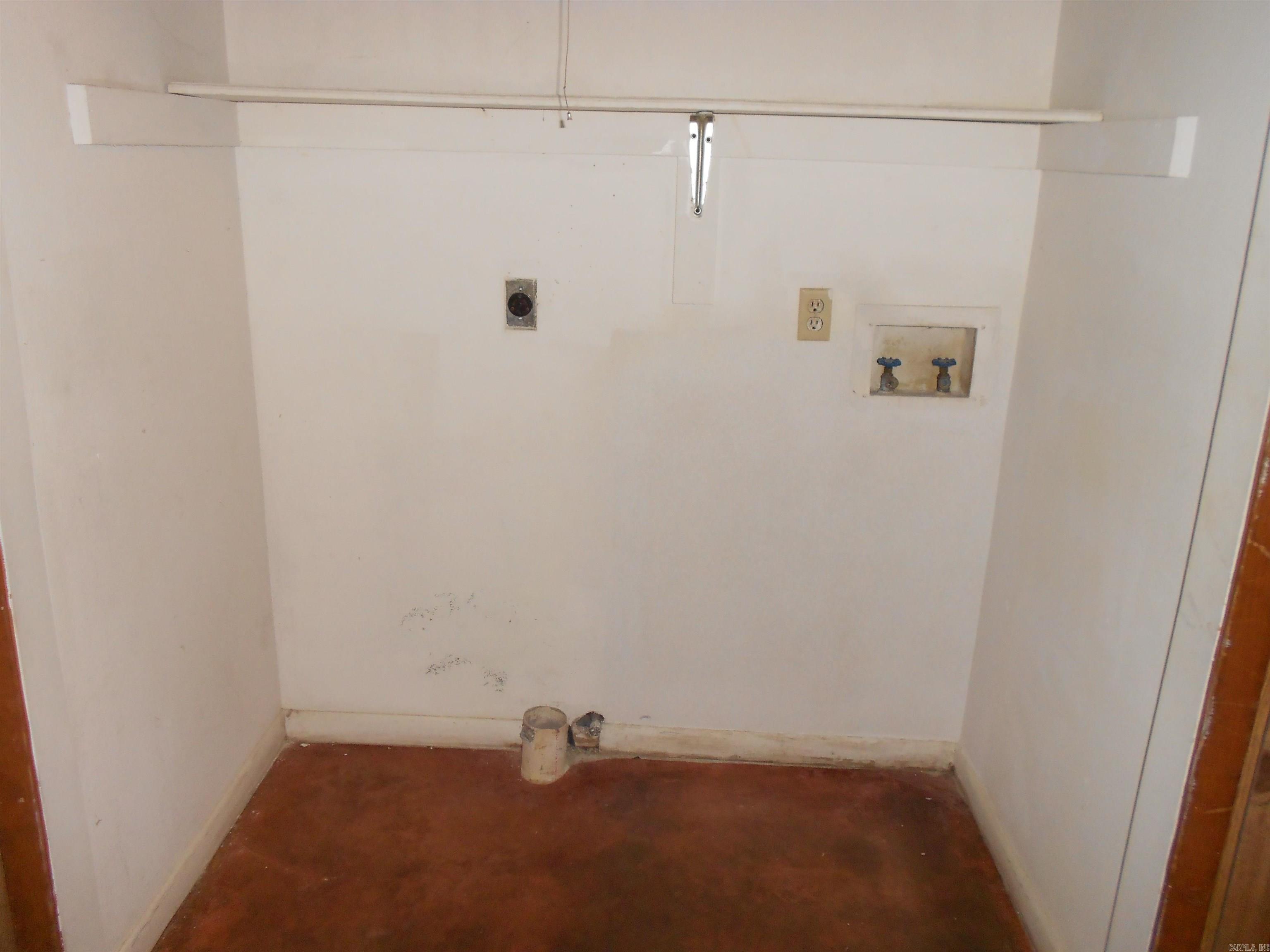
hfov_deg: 61.7
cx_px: 635
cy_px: 476
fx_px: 1064
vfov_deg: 48.2
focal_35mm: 29
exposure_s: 1/25
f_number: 3.4
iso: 200
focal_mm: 5.1
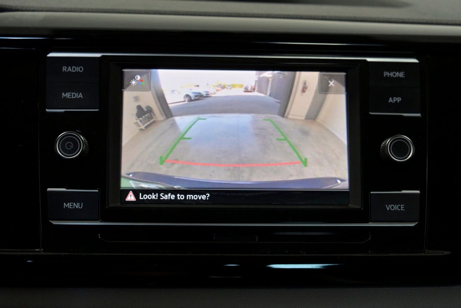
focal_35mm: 60
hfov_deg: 33.4
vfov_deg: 22.6
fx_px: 768
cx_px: 230
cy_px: 154
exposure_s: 1/800
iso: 2500
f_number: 4.5
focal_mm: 60
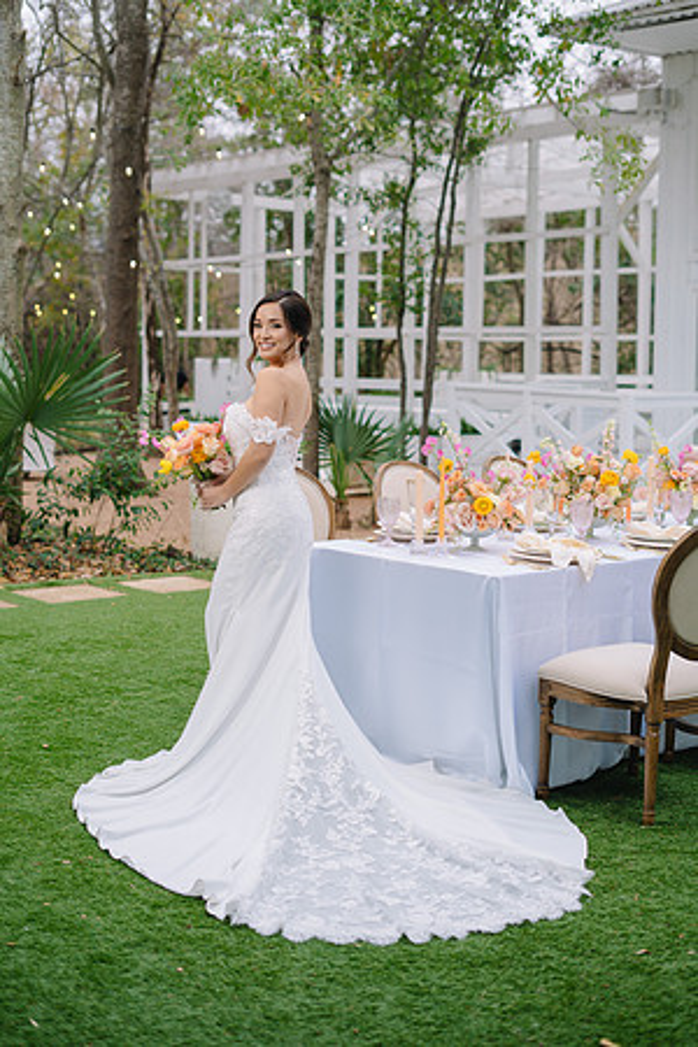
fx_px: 1454
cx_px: 349
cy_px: 524
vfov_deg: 39.6
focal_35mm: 50
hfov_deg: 27.0
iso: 80
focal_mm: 50
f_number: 2.5
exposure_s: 1/200
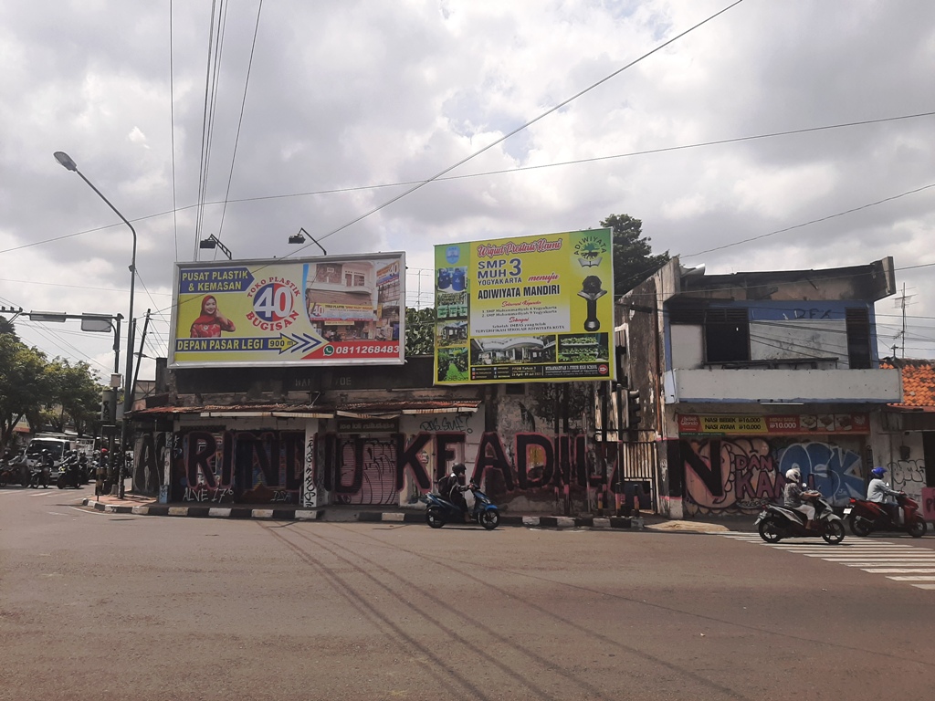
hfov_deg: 67.3
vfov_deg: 53.1
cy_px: 350
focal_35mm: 26
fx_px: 702
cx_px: 468
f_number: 1.7
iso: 40
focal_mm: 3.93
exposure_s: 1/4274
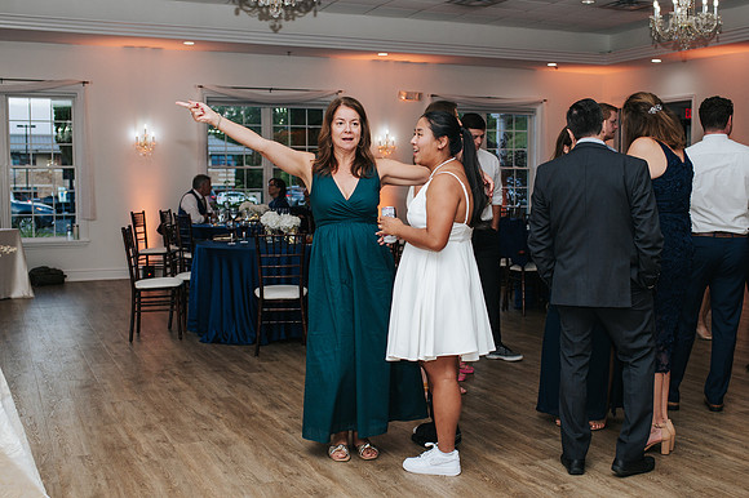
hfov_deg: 44.7
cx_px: 408
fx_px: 910
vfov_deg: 30.6
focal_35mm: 44
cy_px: 261
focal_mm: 35
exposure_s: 1/200
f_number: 3.2
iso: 800
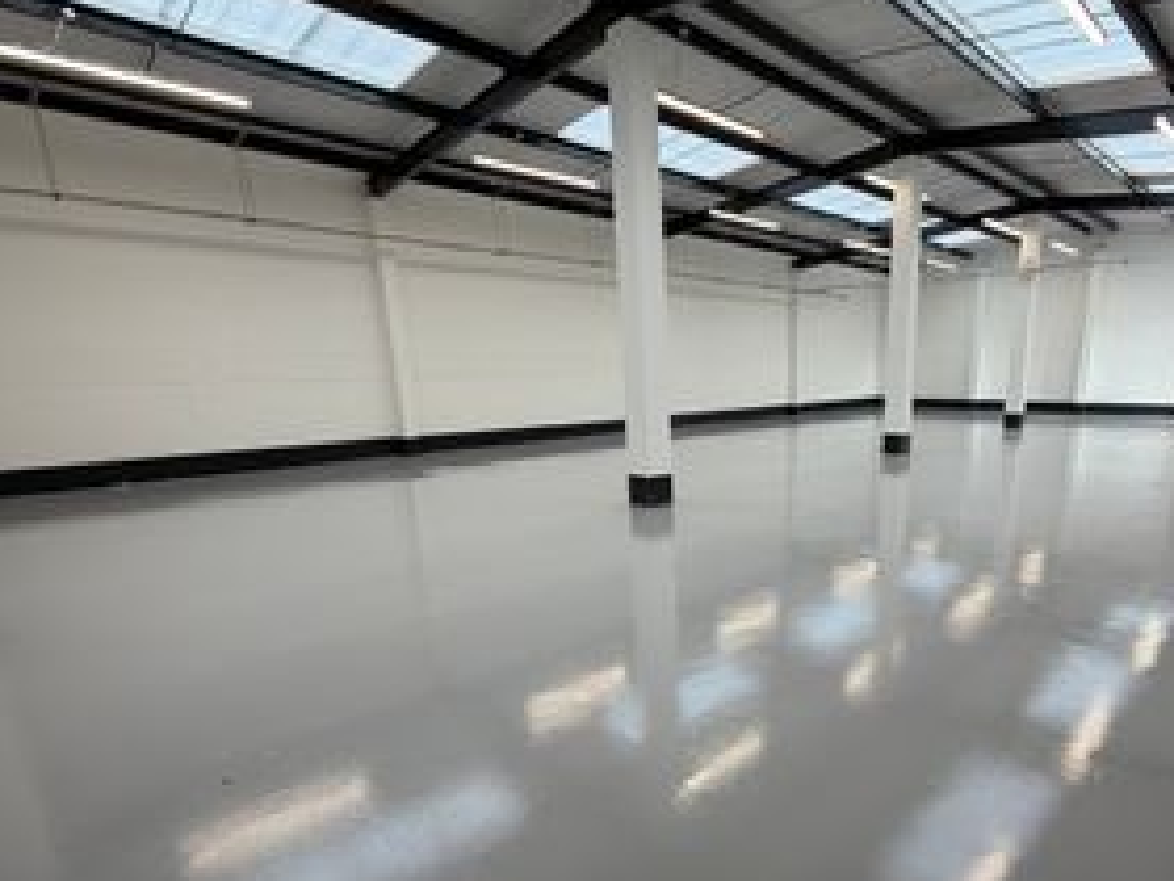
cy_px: 541
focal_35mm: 20
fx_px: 678
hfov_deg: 79.7
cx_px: 759
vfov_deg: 65.2
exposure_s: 1/121
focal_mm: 2.22
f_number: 2.2
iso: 50
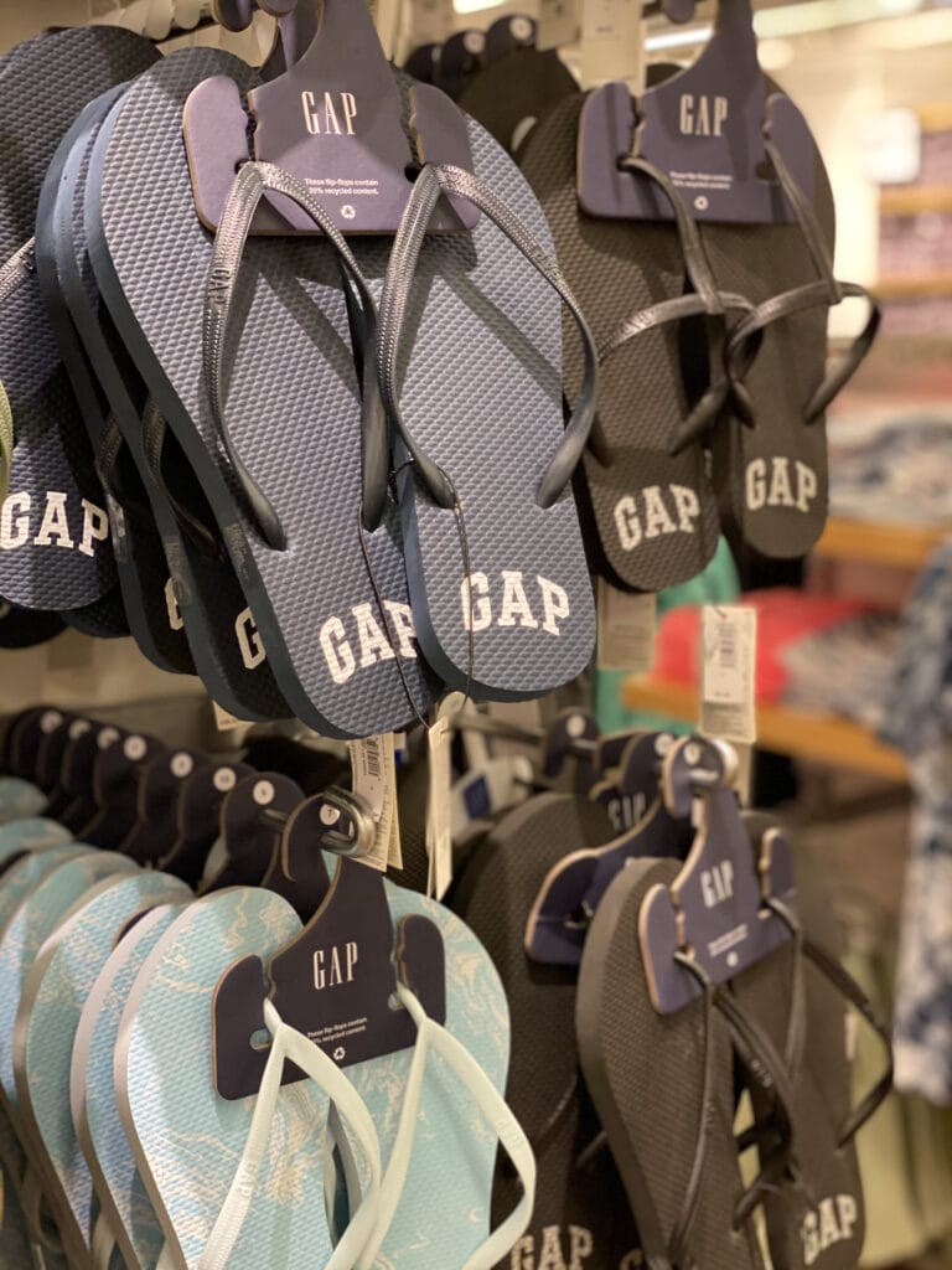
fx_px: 1907
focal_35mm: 52
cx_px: 476
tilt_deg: -9.6
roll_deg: -0.1
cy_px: 635
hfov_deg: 28.0
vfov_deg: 36.8
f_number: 2
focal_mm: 6
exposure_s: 1/40
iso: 160
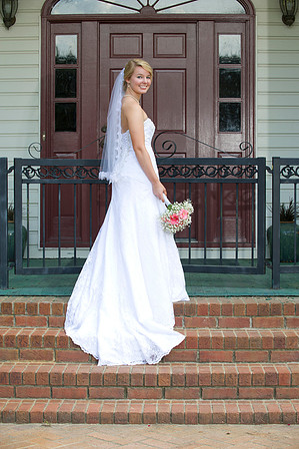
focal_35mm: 80
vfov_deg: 25.4
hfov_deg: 17.0
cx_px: 150
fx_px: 999
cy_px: 224
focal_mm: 80
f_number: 5.6
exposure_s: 1/100
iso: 250
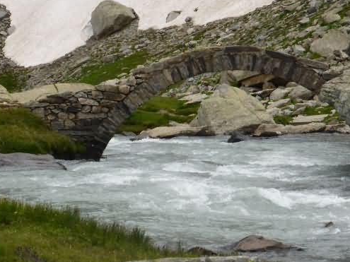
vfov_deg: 11.8
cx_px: 202
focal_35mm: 126
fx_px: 1274
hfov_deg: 15.6
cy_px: 154
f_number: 5.3
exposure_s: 1/400
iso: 100
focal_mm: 17.1
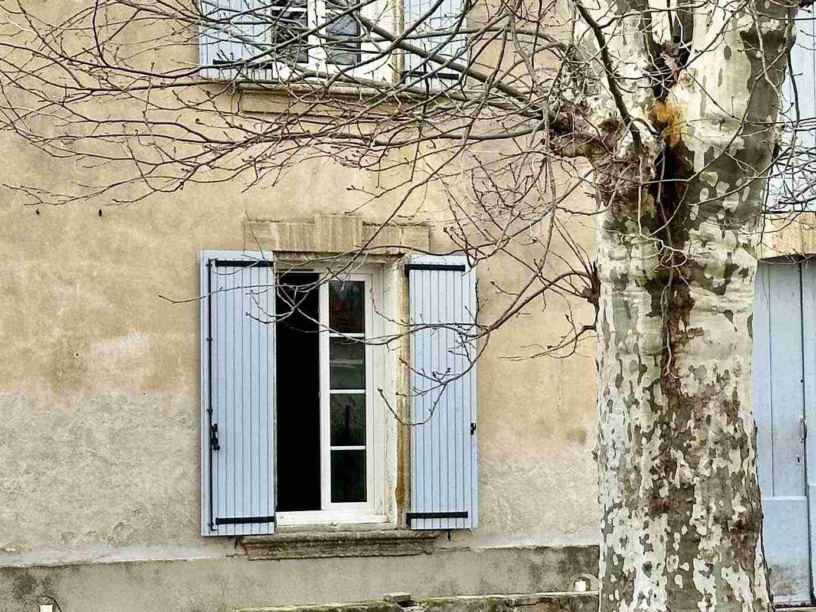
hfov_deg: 14.0
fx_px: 3301
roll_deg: +0.7
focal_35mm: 140
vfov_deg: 10.6
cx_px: 637
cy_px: 191
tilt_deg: +4.6
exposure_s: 1/473
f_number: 1.78
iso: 64
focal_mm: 6.86
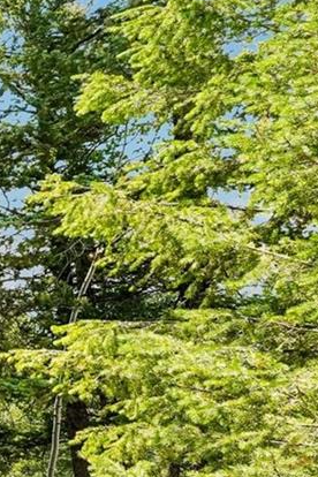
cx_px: -505
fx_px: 768
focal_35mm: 58
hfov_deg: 13.7
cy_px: 301
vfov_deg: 34.3
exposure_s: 1/200
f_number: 8
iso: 800
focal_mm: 10
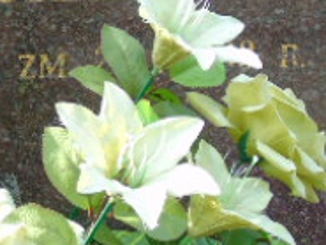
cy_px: 83
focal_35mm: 325
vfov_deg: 4.6
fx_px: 3063
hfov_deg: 6.1
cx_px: 33
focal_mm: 17
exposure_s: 1/100
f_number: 4.3
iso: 80
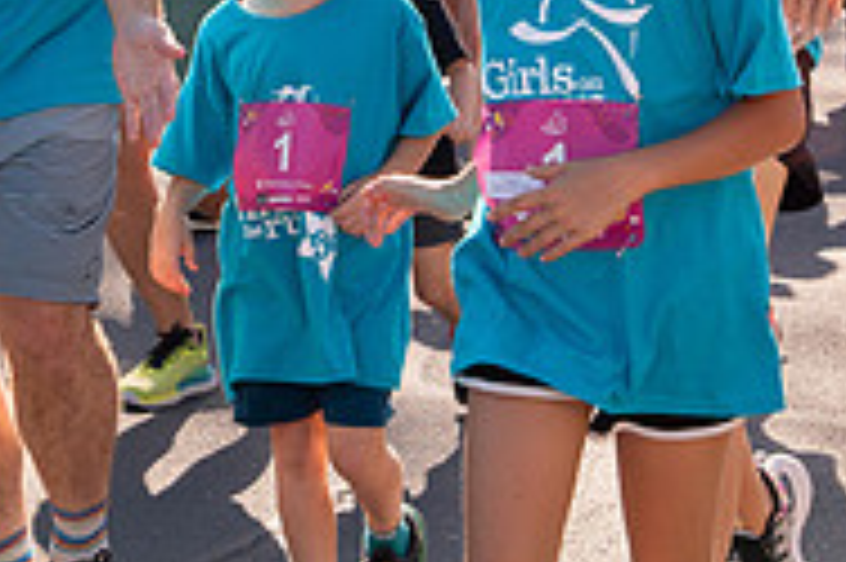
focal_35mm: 181
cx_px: 250
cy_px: -108
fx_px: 4250
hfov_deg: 11.4
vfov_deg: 7.5
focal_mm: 58
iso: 800
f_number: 8
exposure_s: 1/1000
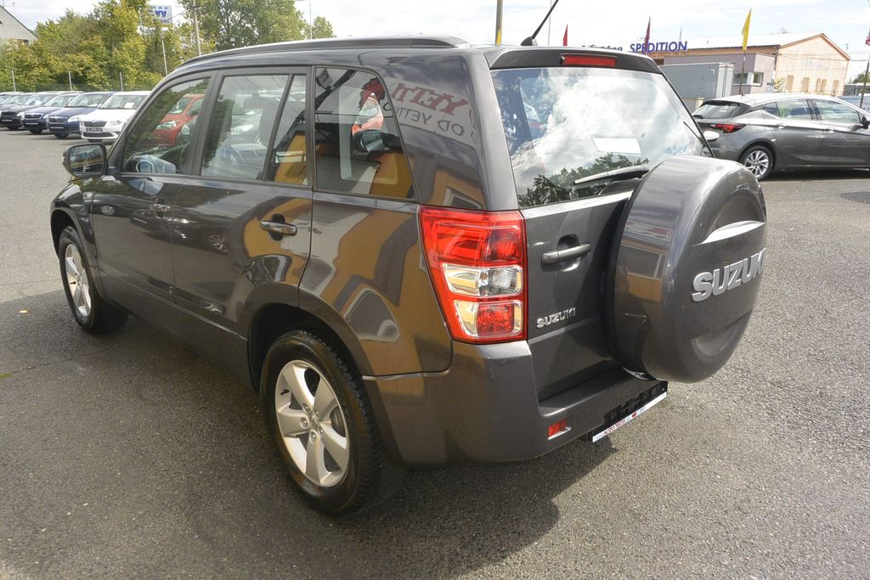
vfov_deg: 47.9
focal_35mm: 27
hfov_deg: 67.4
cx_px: 435
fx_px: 653
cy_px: 290
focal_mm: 10
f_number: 7.1
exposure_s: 1/250
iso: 160
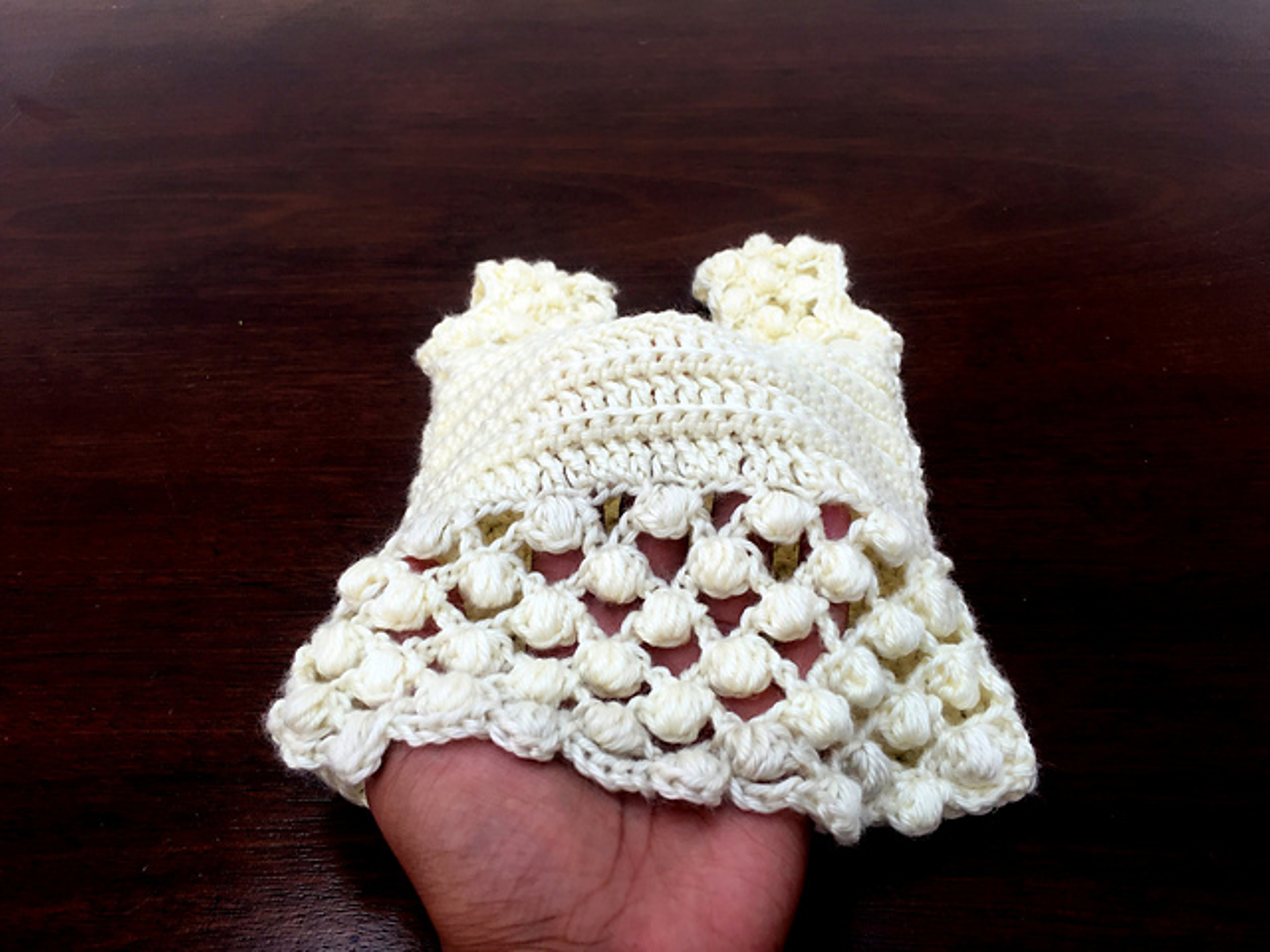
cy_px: 476
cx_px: 635
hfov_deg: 61.7
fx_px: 1064
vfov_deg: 48.2
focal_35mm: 29
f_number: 2.2
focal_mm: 4.15
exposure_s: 1/60
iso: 32
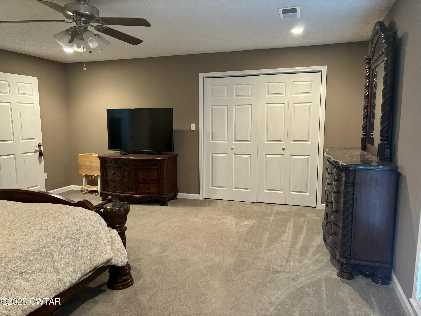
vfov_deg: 53.1
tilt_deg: -6.8
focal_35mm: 26
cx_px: 210
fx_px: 316
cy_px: 158
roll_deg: +0.1
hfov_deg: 67.3
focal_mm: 5.96
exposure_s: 1/40
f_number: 1.6
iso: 400
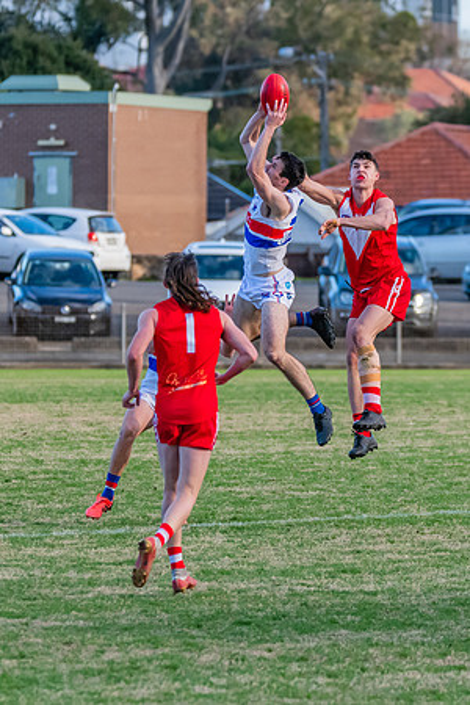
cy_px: 347
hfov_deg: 3.0
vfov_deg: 4.5
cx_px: 302
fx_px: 8962
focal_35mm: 458
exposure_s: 1/1600
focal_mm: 250
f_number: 5.6
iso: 2000
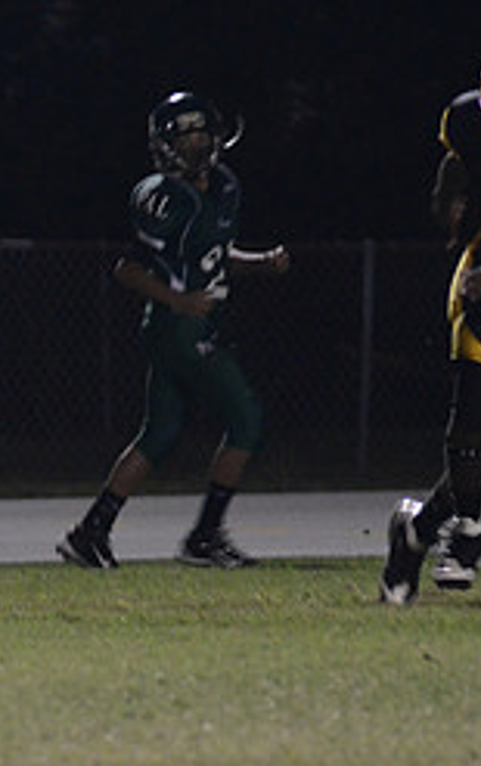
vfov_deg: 2.4
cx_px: -394
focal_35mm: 859
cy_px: 298
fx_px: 17965
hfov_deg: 1.5
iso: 3200
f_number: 5.6
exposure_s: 1/125
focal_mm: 240
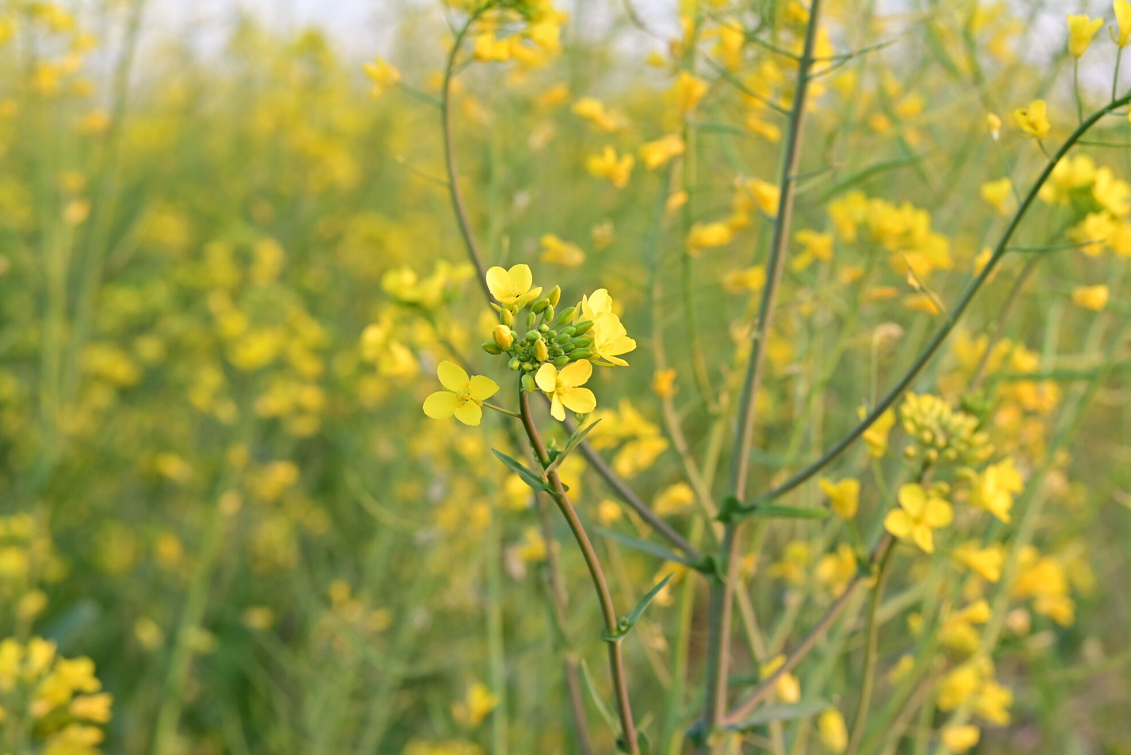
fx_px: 1917
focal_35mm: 61
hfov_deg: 32.8
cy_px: 331
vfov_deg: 22.3
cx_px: 670
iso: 1000
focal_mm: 50
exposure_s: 1/200
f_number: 7.1
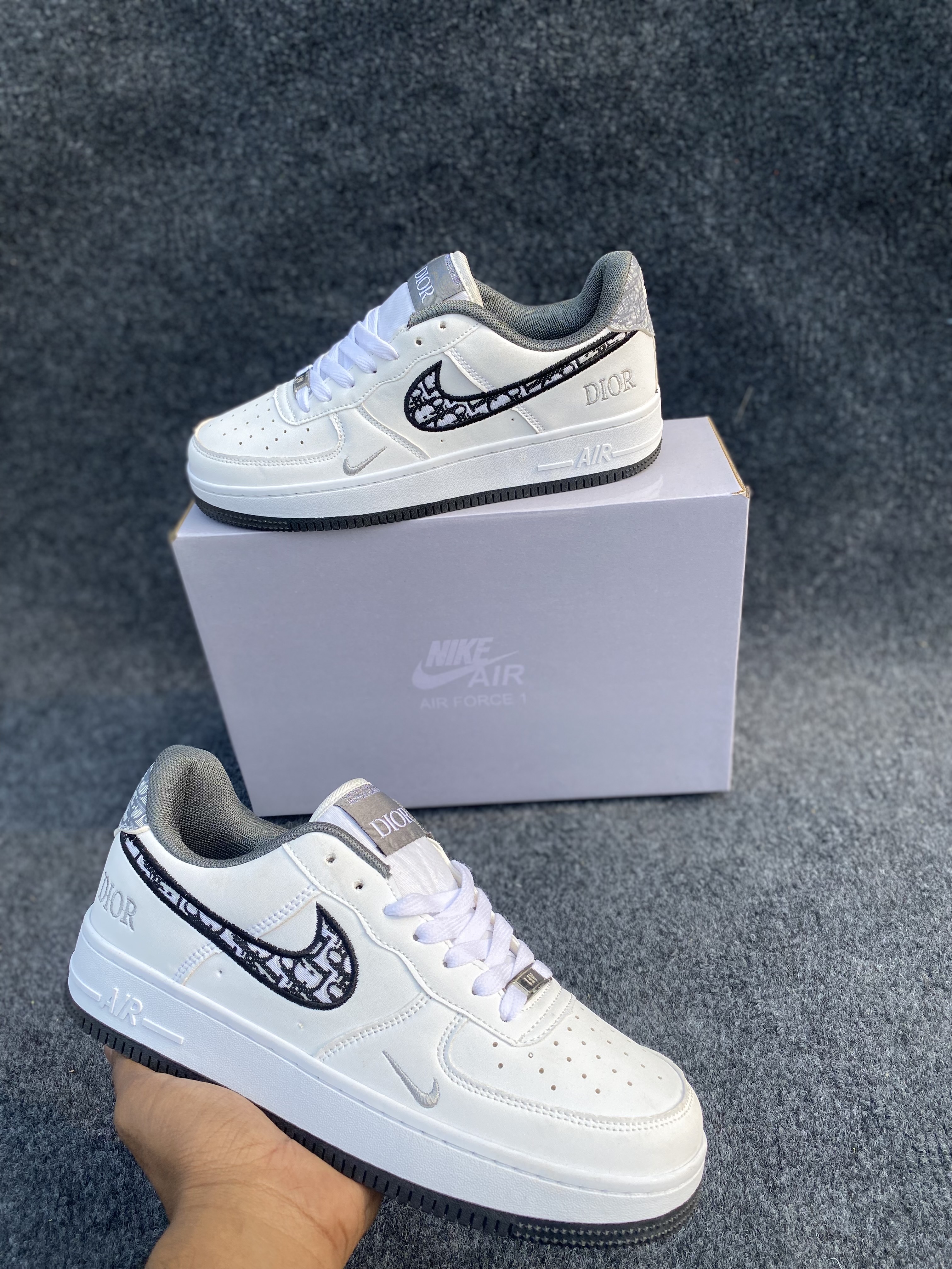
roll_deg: +7.6
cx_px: 476
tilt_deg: -38.3
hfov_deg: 53.1
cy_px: 634
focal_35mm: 26
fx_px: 953
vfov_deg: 67.3
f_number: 1.8
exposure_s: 1/1362
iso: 32
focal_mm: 4.25
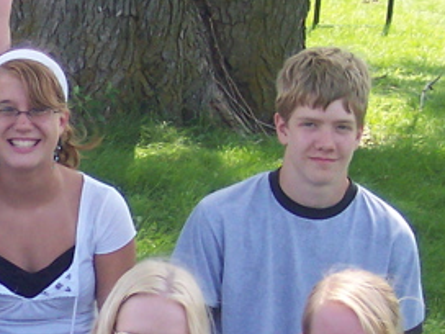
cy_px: 260
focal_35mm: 149
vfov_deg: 9.9
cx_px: -59
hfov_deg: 13.0
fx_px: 1915
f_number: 2.8
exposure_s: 1/350
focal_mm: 8
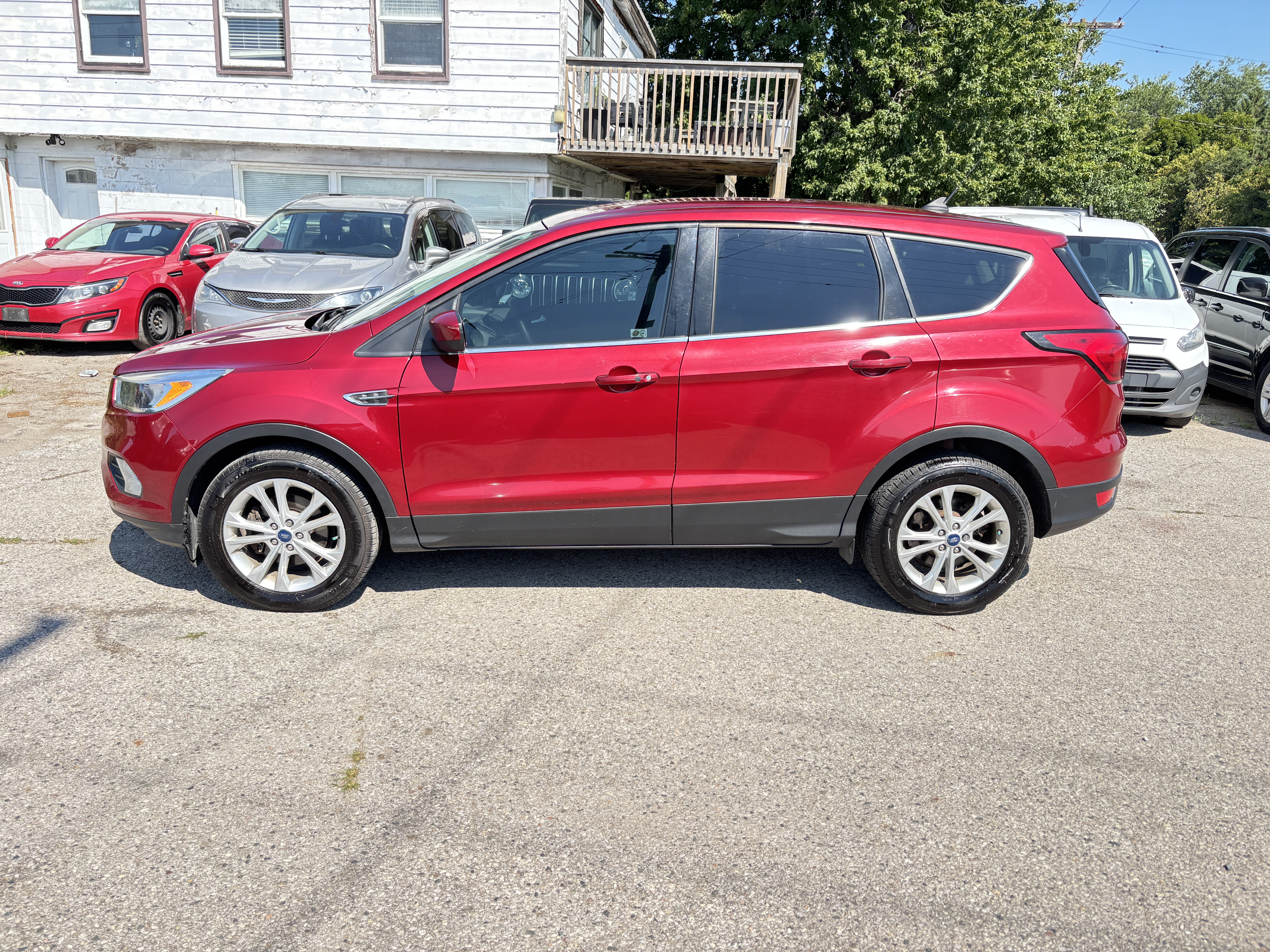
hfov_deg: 67.3
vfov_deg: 53.1
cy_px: 476
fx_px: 954
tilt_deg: -16.0
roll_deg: -2.6
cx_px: 635
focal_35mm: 26
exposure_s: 1/726
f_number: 1.6
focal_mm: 5.96
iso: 50
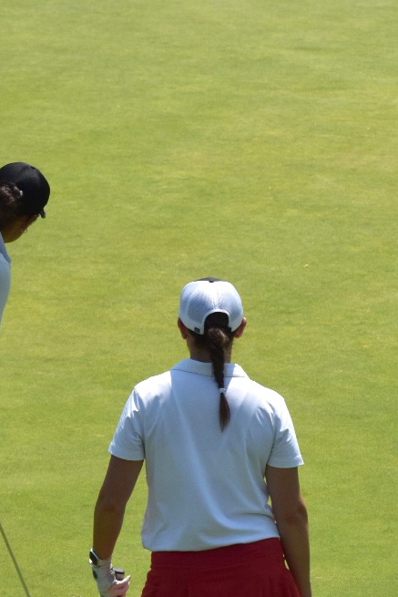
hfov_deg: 3.1
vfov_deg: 4.6
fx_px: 7375
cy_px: 216
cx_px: -1
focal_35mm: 445
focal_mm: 120
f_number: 5.6
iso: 200
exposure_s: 1/4000
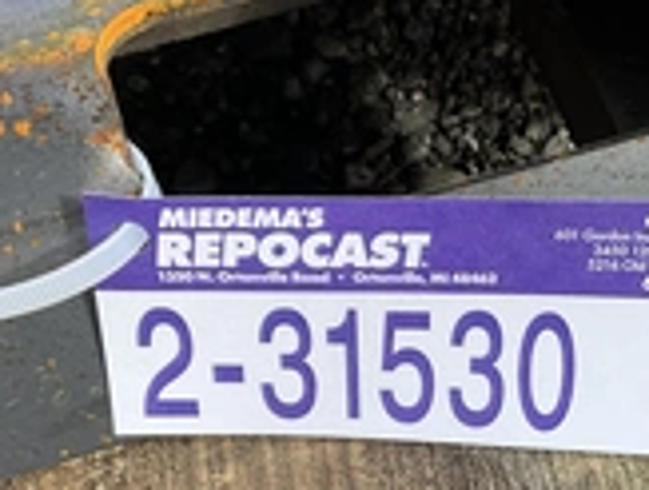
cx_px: 510
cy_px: 390
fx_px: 1334
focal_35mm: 71
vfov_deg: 20.6
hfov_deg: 26.9
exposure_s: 1/519
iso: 25
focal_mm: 3
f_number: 1.8
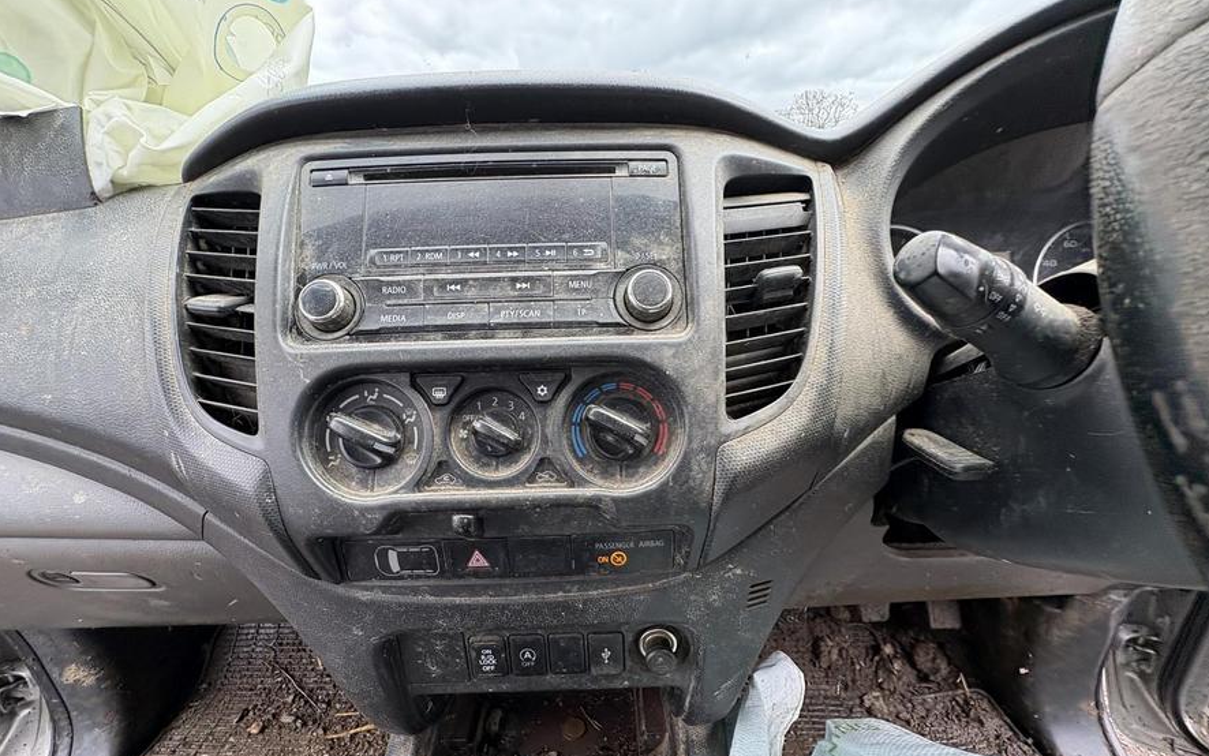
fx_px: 494
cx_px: 607
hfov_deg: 101.5
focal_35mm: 15
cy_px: 449
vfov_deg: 74.1
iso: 100
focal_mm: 2.22
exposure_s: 1/140
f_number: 2.2
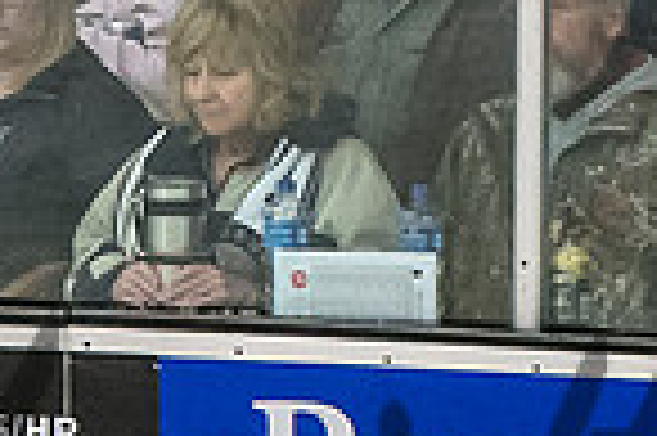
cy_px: 697
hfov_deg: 3.1
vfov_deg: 2.0
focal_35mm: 671
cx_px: -278
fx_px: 12232
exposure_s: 1/800
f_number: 3.5
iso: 1600
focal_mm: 75
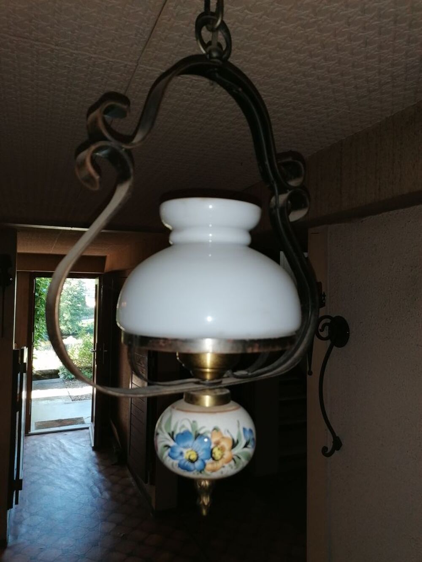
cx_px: 211
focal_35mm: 27
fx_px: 439
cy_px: 281
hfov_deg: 51.4
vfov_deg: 65.3
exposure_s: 1/50
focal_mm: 4.75
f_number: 1.8
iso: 64
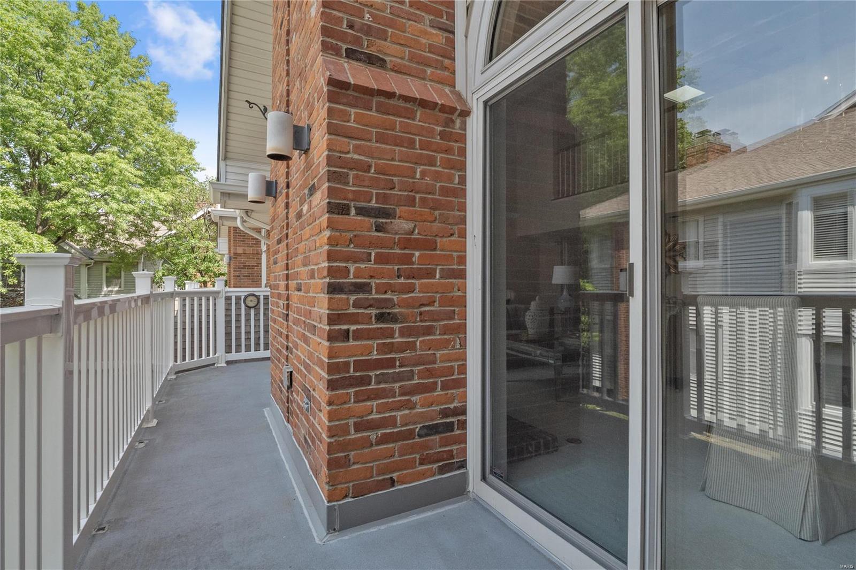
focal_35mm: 16
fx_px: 380
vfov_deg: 73.7
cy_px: 285
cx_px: 428
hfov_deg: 96.7
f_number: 8
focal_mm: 8
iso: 400
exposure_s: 1/250
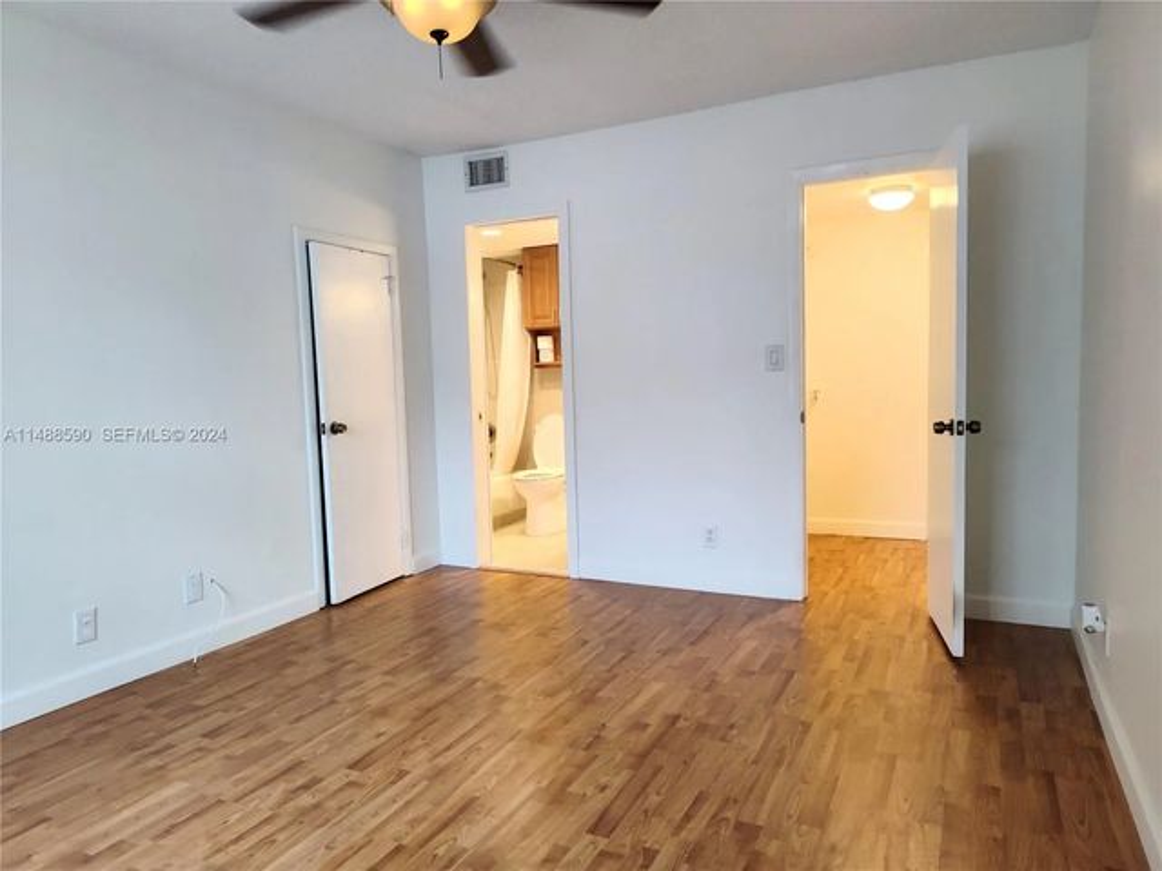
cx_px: 581
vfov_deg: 58.9
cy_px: 436
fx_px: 772
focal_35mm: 23
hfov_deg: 73.9
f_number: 1.8
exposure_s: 1/120
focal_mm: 5.56
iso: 1156
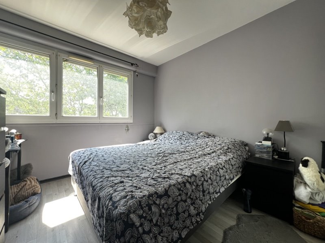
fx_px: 122
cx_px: 162
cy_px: 122
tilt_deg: -0.6
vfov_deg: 89.9
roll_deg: -0.2
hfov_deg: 106.2
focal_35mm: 13
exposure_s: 1/99
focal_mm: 1.57
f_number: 1.8
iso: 160
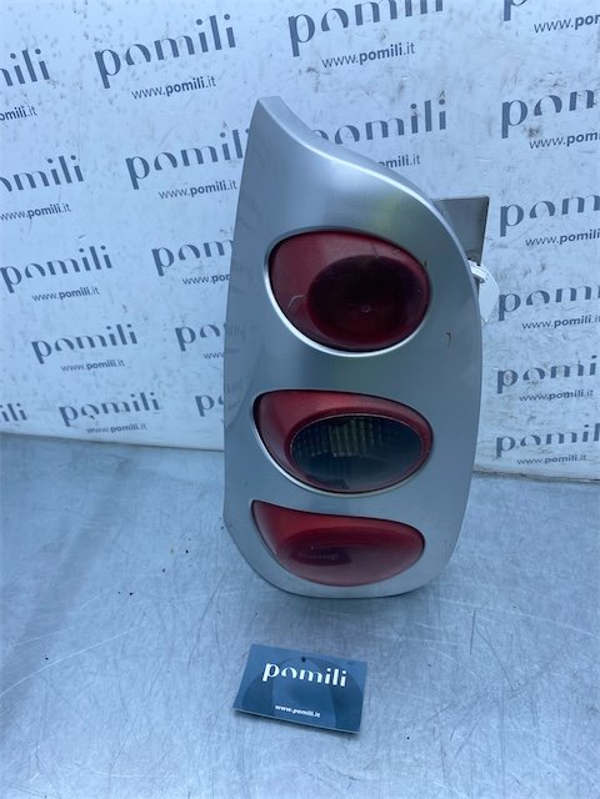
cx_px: 300
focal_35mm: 26
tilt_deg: -34.3
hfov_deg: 53.1
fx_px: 601
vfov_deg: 67.3
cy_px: 400
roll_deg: -1.1
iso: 32
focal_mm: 4.25
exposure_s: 1/890
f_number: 1.8
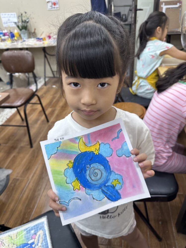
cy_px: 124
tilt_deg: -33.6
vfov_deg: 71.6
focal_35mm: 24
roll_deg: +4.2
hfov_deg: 56.8
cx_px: 93
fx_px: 172
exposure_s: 1/100
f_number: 1.78
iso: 80
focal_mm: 6.86
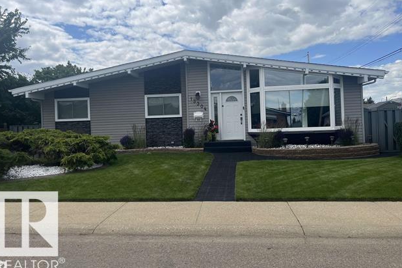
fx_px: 313
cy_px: 124
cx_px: 201
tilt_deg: -0.8
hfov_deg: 65.5
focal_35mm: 28
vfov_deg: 46.4
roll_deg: +2.2
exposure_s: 1/4484
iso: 50
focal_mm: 5.1
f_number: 1.6
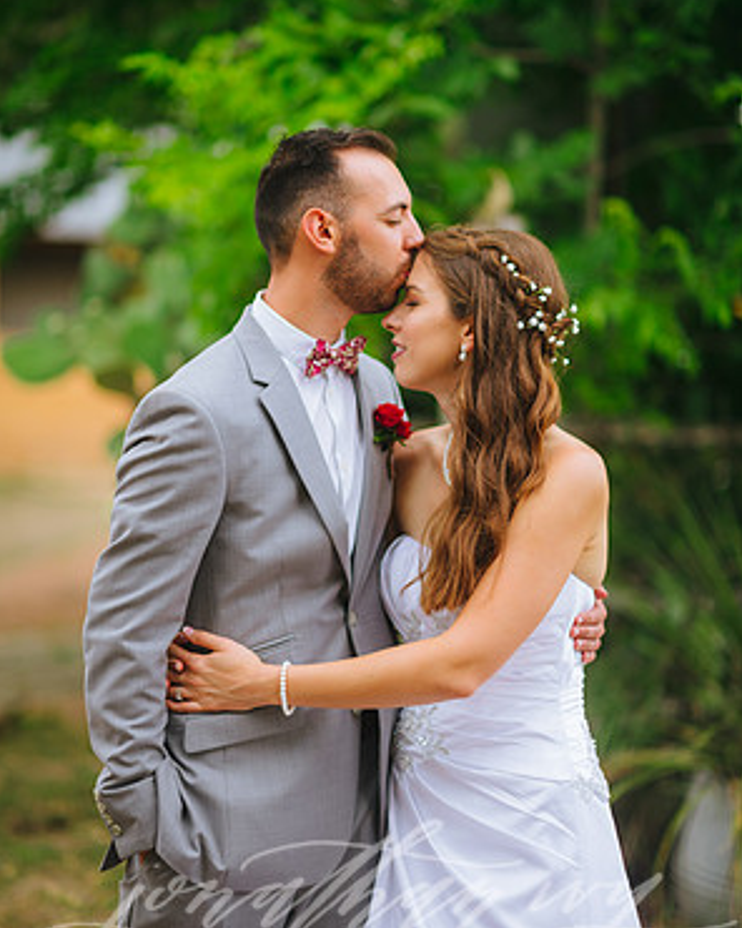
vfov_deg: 19.8
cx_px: 368
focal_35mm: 97
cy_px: 431
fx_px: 2663
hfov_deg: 15.9
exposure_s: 1/800
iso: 80
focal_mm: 85
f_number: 1.6
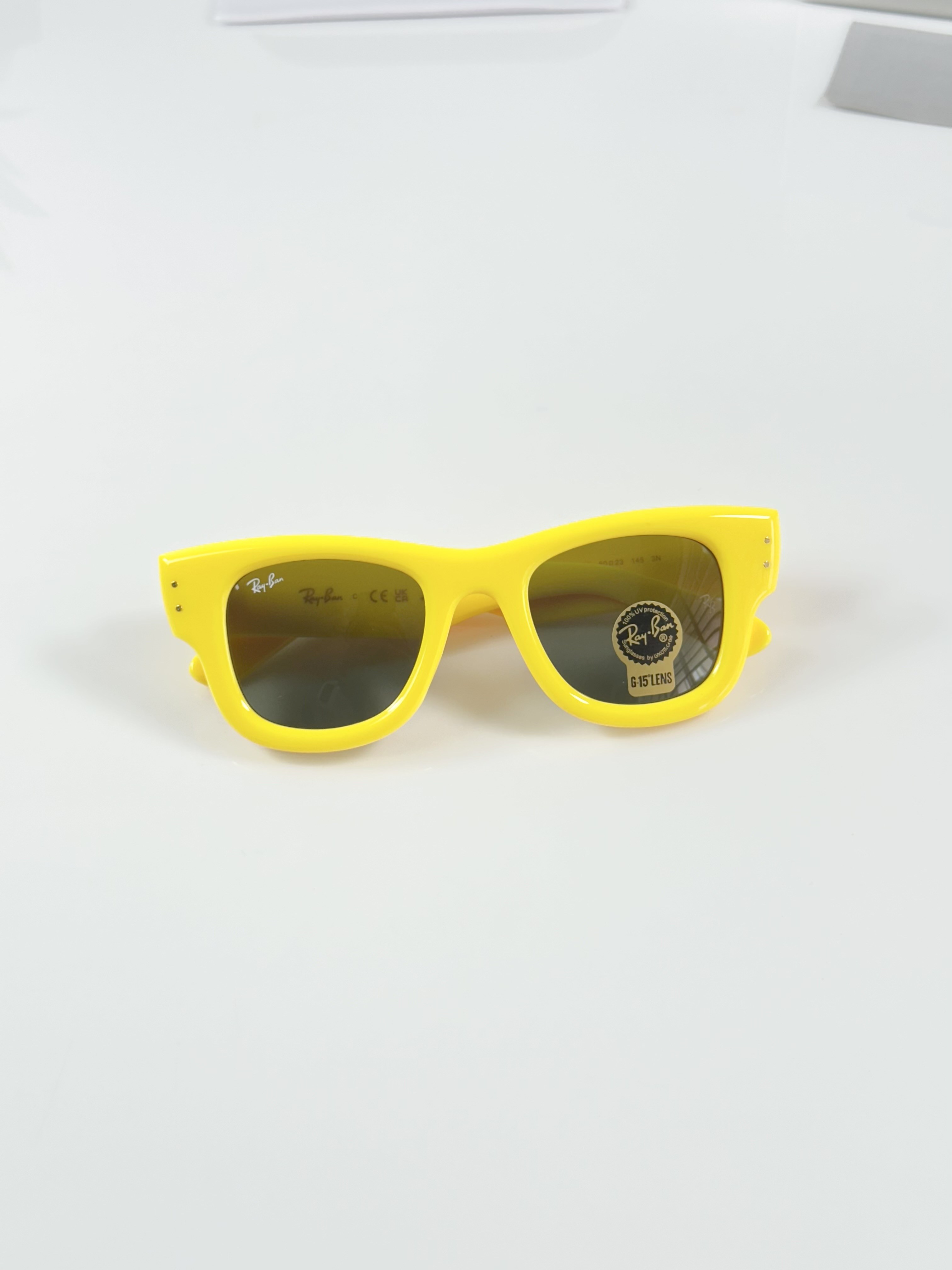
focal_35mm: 48
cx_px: 476
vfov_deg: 39.7
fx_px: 1760
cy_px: 635
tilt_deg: -49.7
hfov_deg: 30.3
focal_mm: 6.86
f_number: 1.78
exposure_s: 1/100
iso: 40
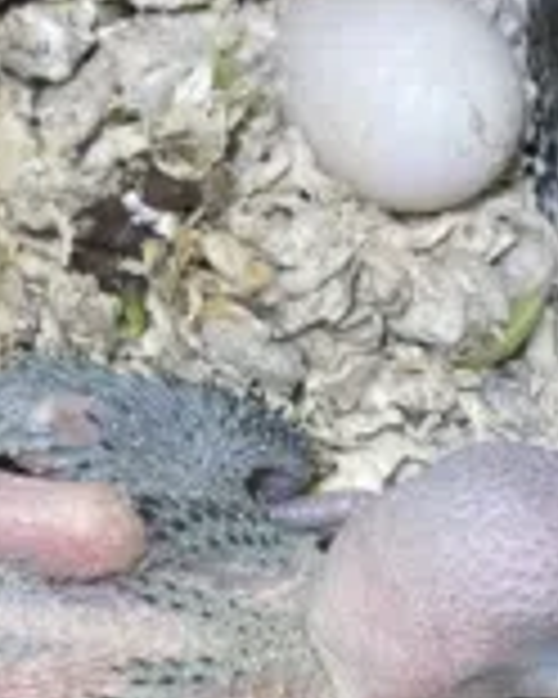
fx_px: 3324
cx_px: 27
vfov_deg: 12.0
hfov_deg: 9.5
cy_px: 518
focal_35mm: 161
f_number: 2.2
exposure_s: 1/60
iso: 640
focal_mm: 7.5
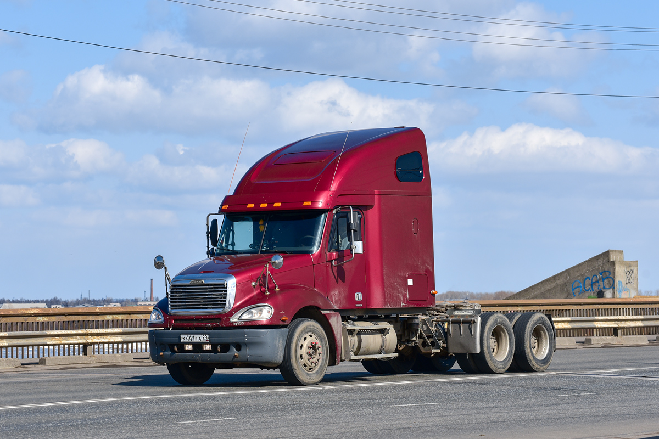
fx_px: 1867
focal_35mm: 102
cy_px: 220
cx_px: 330
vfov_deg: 13.4
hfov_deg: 20.0
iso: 200
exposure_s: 1/1250
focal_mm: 102
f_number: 7.1
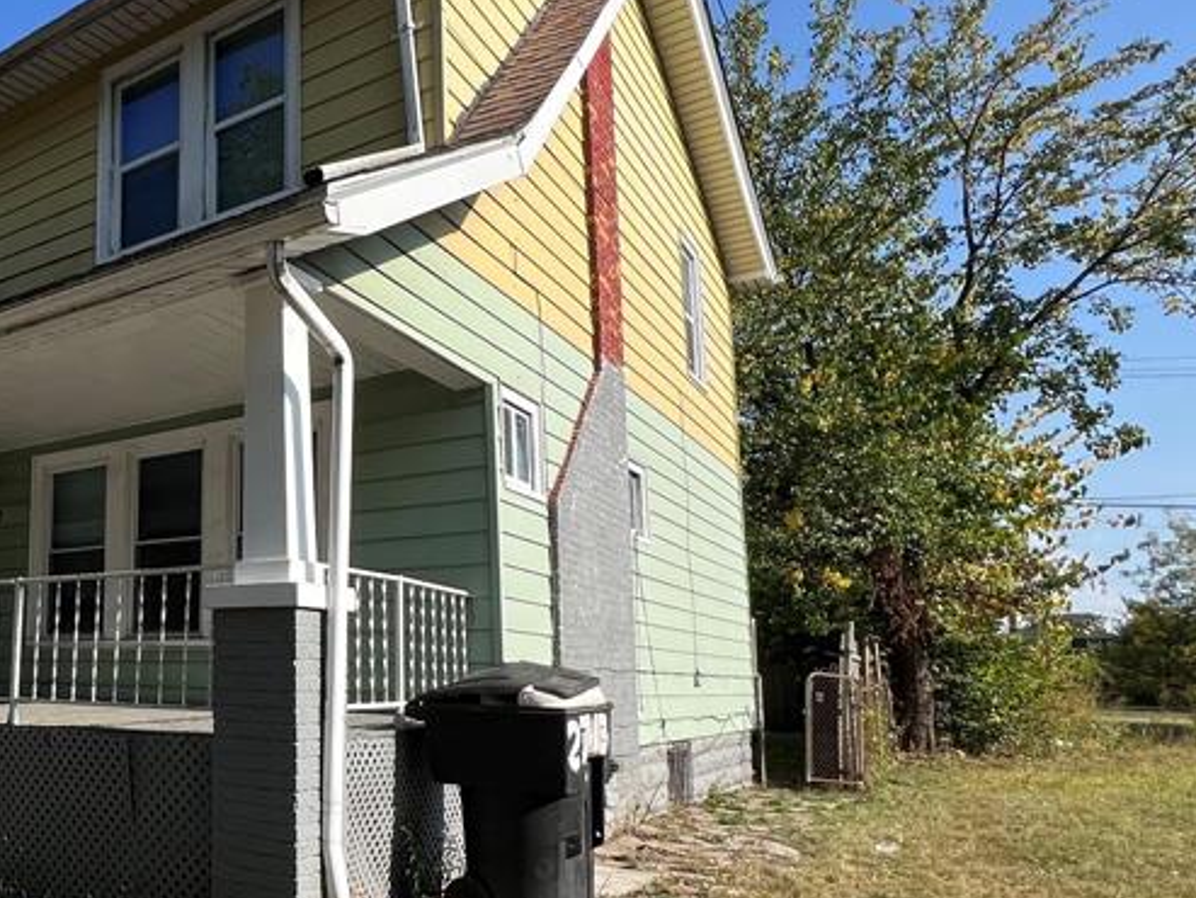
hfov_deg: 54.7
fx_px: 933
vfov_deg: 50.8
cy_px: 568
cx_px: 73
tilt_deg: +5.5
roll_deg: -0.7
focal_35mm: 27
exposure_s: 1/896
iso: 32
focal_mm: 1.57
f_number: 1.8
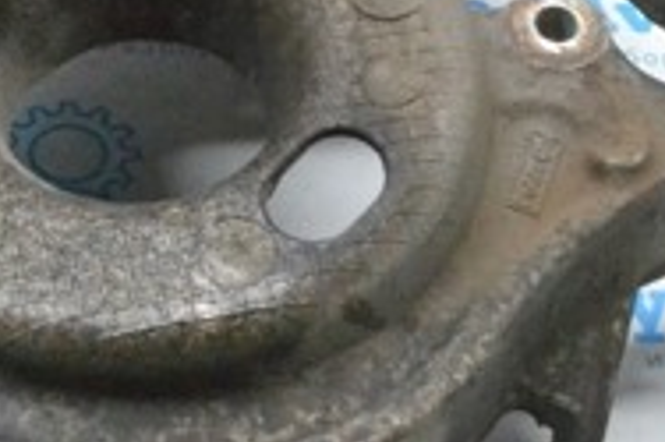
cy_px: 11
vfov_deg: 10.2
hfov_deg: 15.4
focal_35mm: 133
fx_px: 2455
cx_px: 202
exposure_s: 1/160
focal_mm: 26
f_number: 9
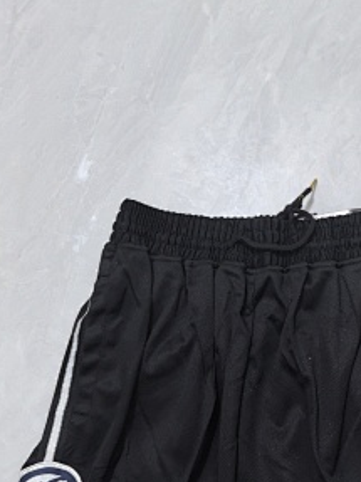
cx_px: 280
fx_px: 654
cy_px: 413
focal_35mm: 47
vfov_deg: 38.3
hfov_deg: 30.2
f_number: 2
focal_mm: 5.75
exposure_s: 1/33.3
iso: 320
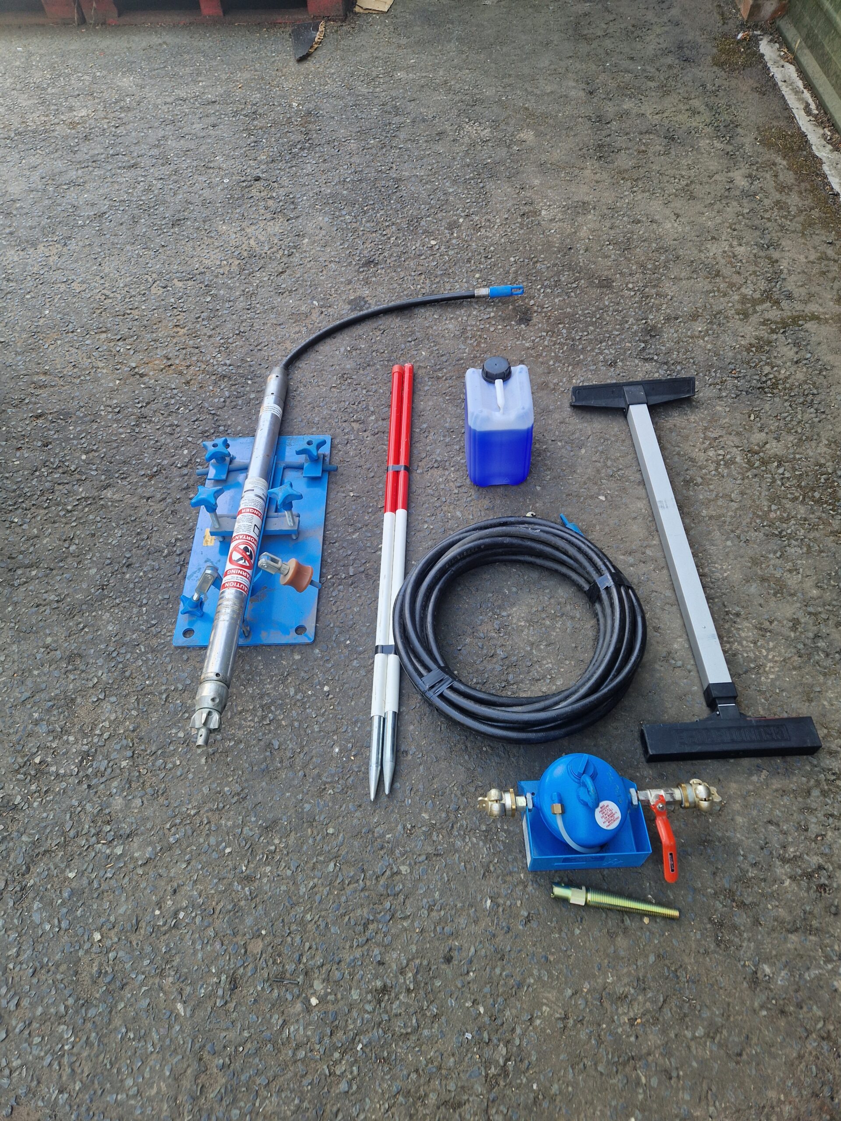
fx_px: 745
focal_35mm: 23
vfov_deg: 73.9
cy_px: 560
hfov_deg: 58.9
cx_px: 420
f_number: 1.8
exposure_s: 1/180
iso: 50
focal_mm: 5.4
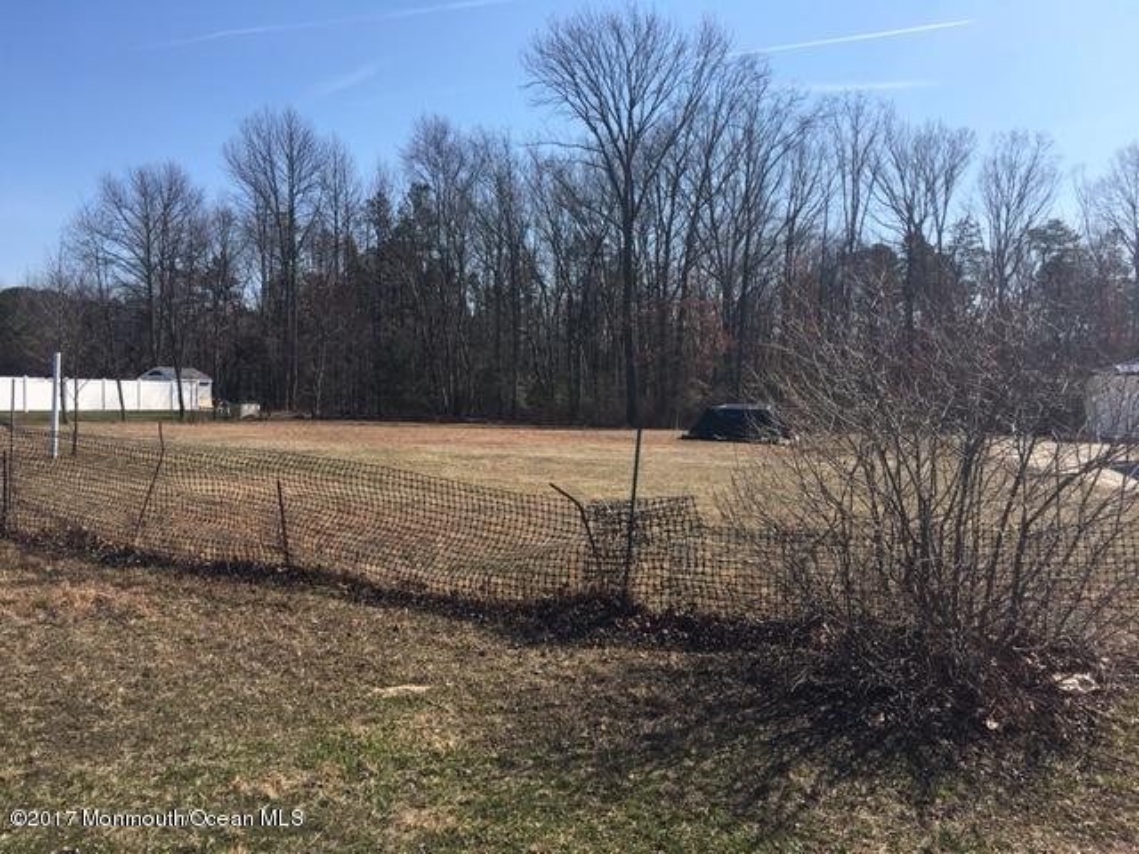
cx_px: 570
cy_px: 427
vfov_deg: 48.2
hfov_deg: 61.7
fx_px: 954
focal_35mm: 29
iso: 25
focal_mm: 4.15
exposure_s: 1/1709
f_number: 2.2
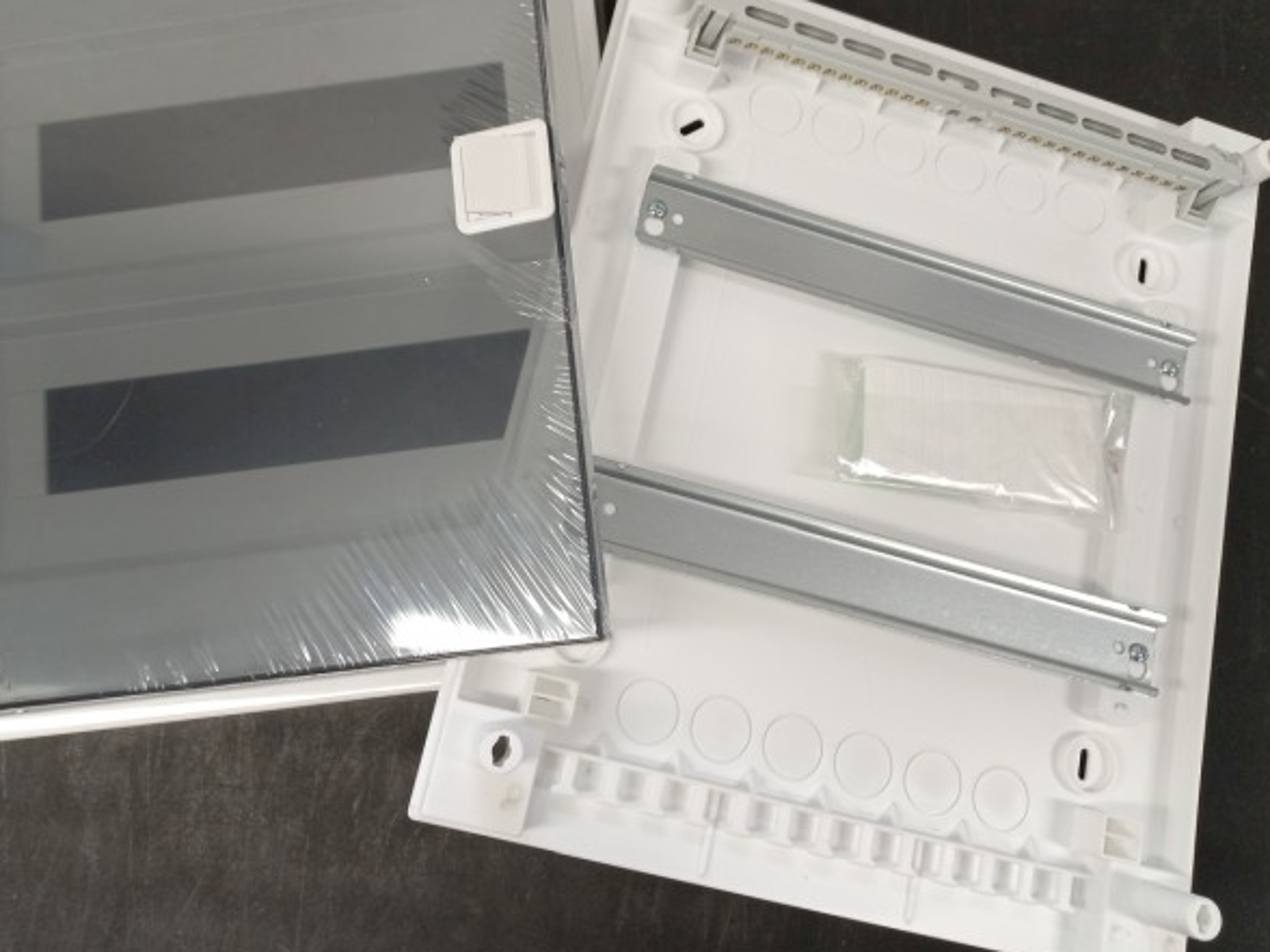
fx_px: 1247
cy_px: 367
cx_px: 618
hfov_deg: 54.0
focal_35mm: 34
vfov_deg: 41.5
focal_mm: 4.6
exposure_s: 1/50
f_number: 1.8
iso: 80
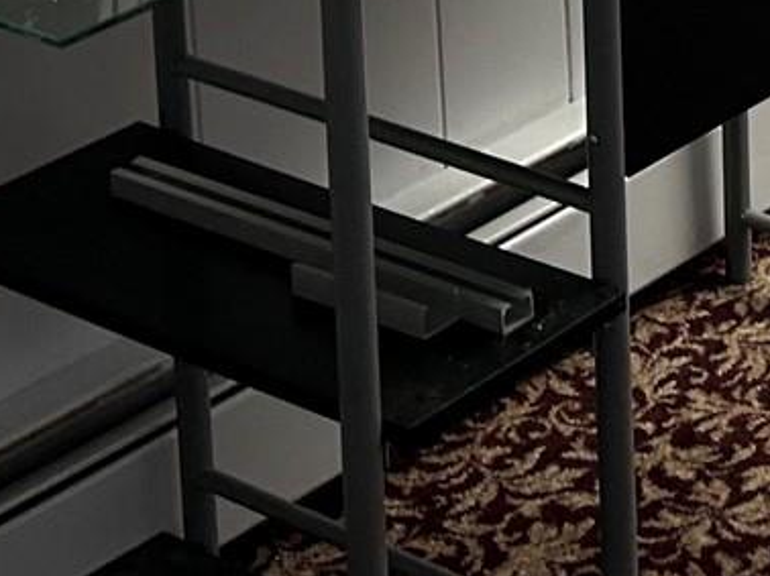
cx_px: 1312
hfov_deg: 12.9
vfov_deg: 9.4
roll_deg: +0.0
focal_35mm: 141
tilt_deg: -9.2
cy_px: -792
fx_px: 3134
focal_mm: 5.7
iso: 80
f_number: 1.5
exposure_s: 1/60
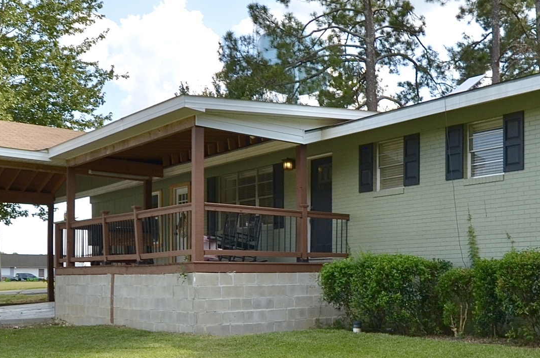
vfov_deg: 30.7
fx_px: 644
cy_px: 255
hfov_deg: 43.8
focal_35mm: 43
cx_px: 414
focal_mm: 10
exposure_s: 1/200
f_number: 8
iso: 200
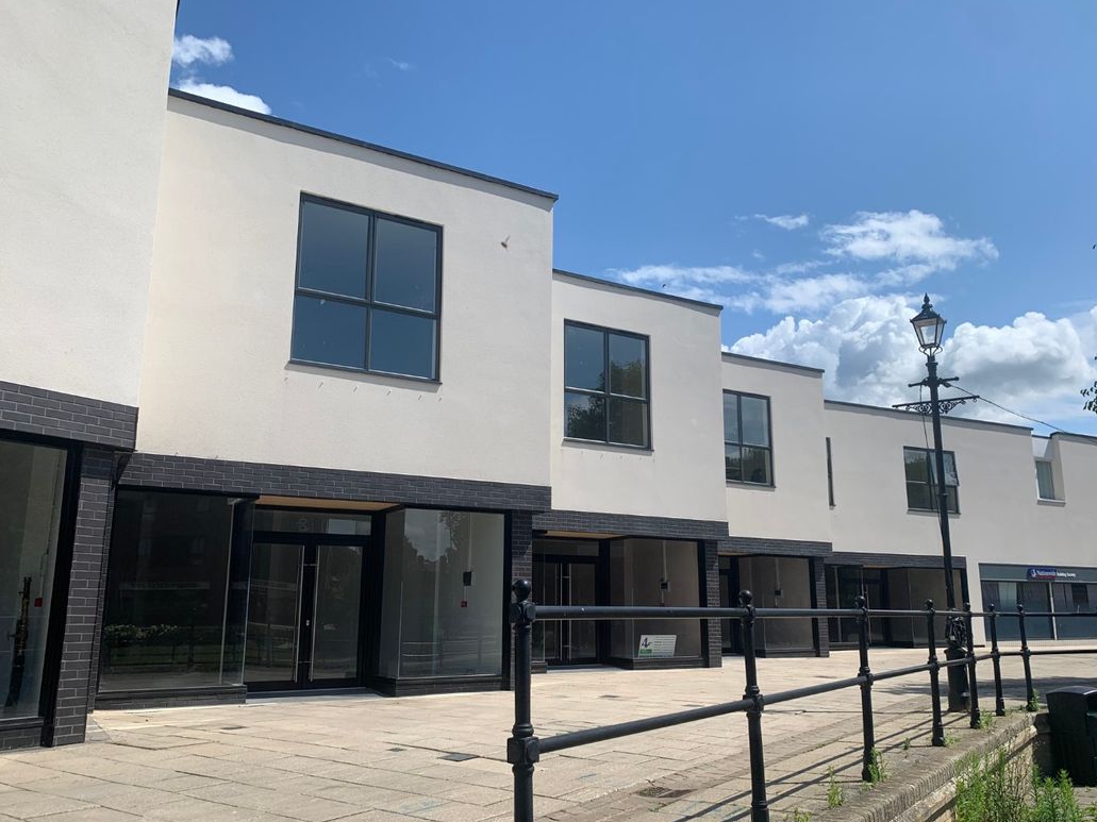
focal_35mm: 28
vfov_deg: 49.7
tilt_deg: +9.4
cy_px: 438
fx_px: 887
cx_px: 574
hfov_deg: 63.4
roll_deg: +1.3
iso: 25
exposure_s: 1/3650
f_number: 1.8
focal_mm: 4.25
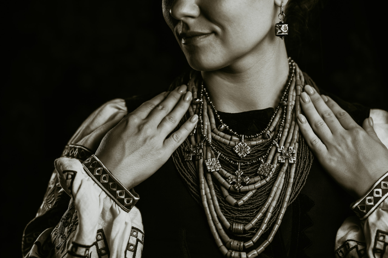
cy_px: 129
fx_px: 1455
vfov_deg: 10.2
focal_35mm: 135
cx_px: 194
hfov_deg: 15.2
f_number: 3.2
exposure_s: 1/200
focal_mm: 135
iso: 200
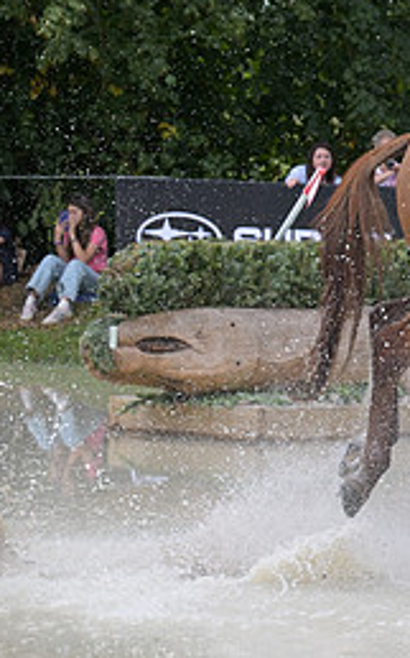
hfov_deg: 5.5
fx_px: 4188
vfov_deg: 9.0
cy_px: 195
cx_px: 726
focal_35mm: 234
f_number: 5.6
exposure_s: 1/1250
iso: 1100
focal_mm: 102
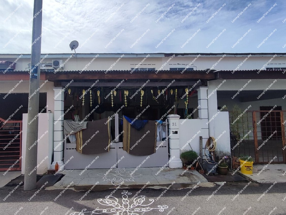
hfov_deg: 94.5
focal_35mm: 16
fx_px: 132
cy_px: 108
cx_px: 143
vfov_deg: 78.1
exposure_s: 1/3350
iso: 50
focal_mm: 1.65
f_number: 2.2
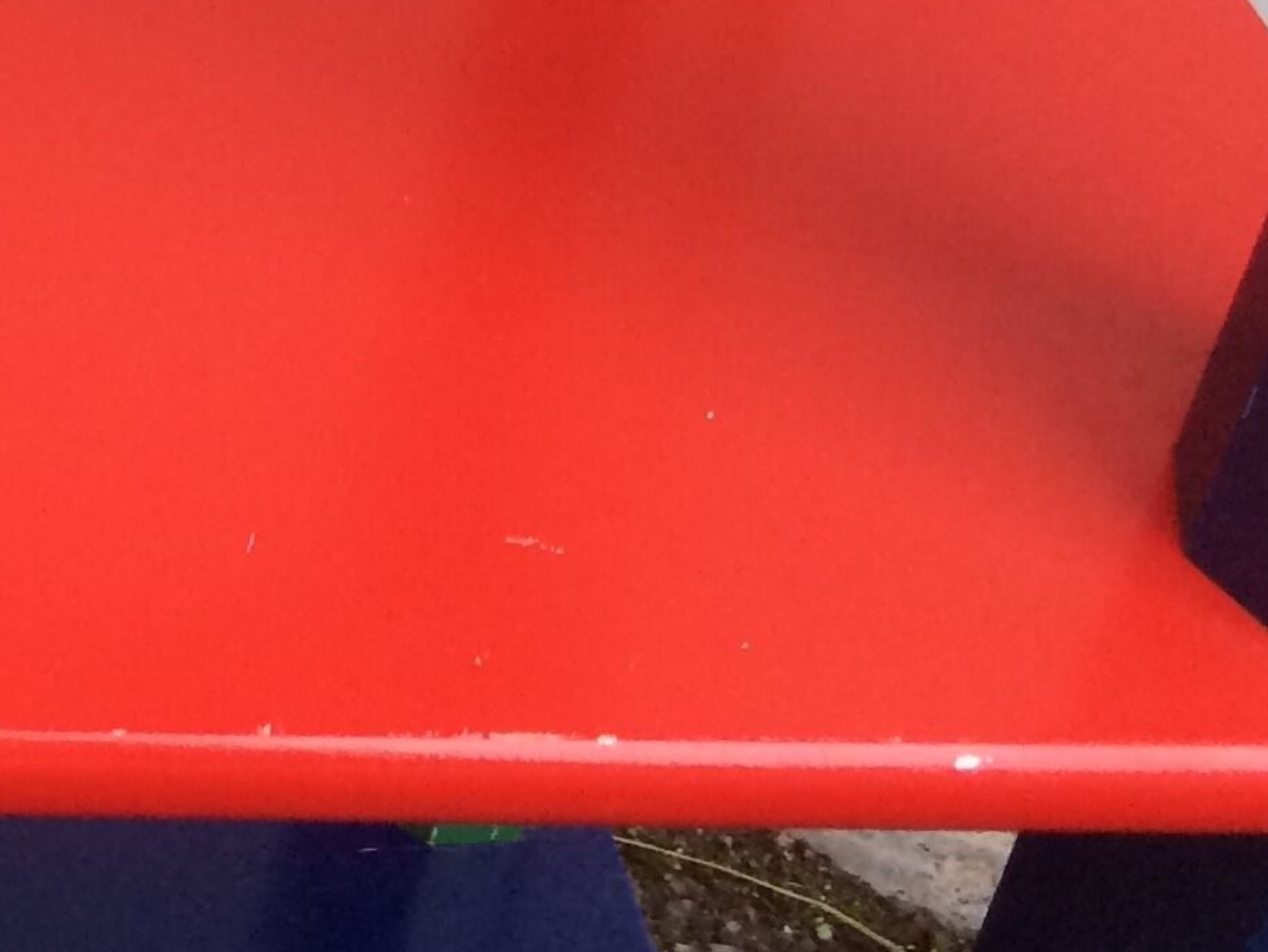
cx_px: -837
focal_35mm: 104
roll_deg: -1.8
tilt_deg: -29.8
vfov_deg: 13.3
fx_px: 3811
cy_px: -541
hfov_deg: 16.5
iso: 50
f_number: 2.2
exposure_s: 1/33
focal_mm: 4.15
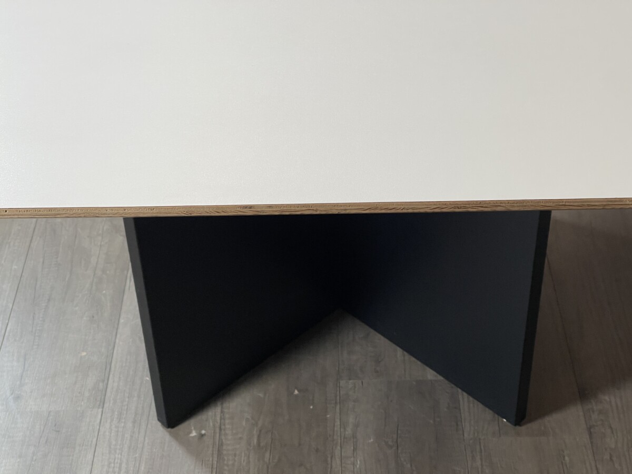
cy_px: 237
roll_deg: +2.1
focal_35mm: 64
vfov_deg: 22.9
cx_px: 316
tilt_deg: -40.7
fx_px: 1168
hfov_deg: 30.3
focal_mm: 7.5
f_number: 2.2
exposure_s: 1/100
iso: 125
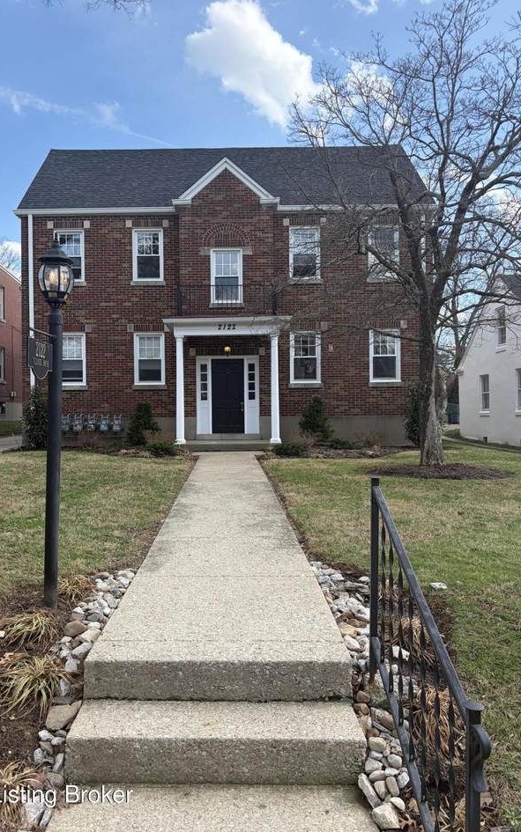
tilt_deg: +1.1
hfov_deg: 44.5
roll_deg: +0.6
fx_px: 636
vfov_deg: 66.5
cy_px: 410
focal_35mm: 28
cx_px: 227
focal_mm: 5.96
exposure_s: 1/1667
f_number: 1.6
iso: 64
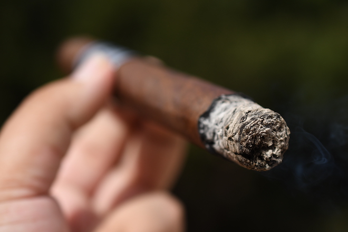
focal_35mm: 60
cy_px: 116
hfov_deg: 33.4
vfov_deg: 22.6
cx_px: 174
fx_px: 580
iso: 250
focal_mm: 40
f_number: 3.2
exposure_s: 1/4000
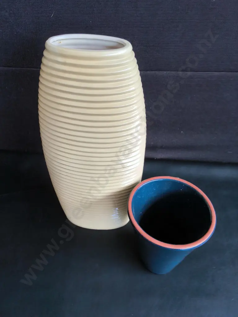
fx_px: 248
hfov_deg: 51.4
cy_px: 158
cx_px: 119
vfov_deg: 65.3
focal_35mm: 27
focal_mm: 2.87
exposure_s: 1/100
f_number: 2
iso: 50
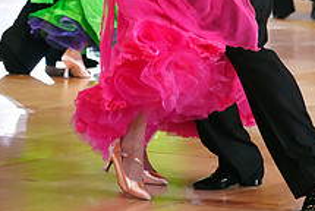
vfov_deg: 4.8
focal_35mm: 283
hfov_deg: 7.3
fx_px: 2480
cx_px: 234
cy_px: -108
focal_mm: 105
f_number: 4
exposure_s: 1/640
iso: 4000
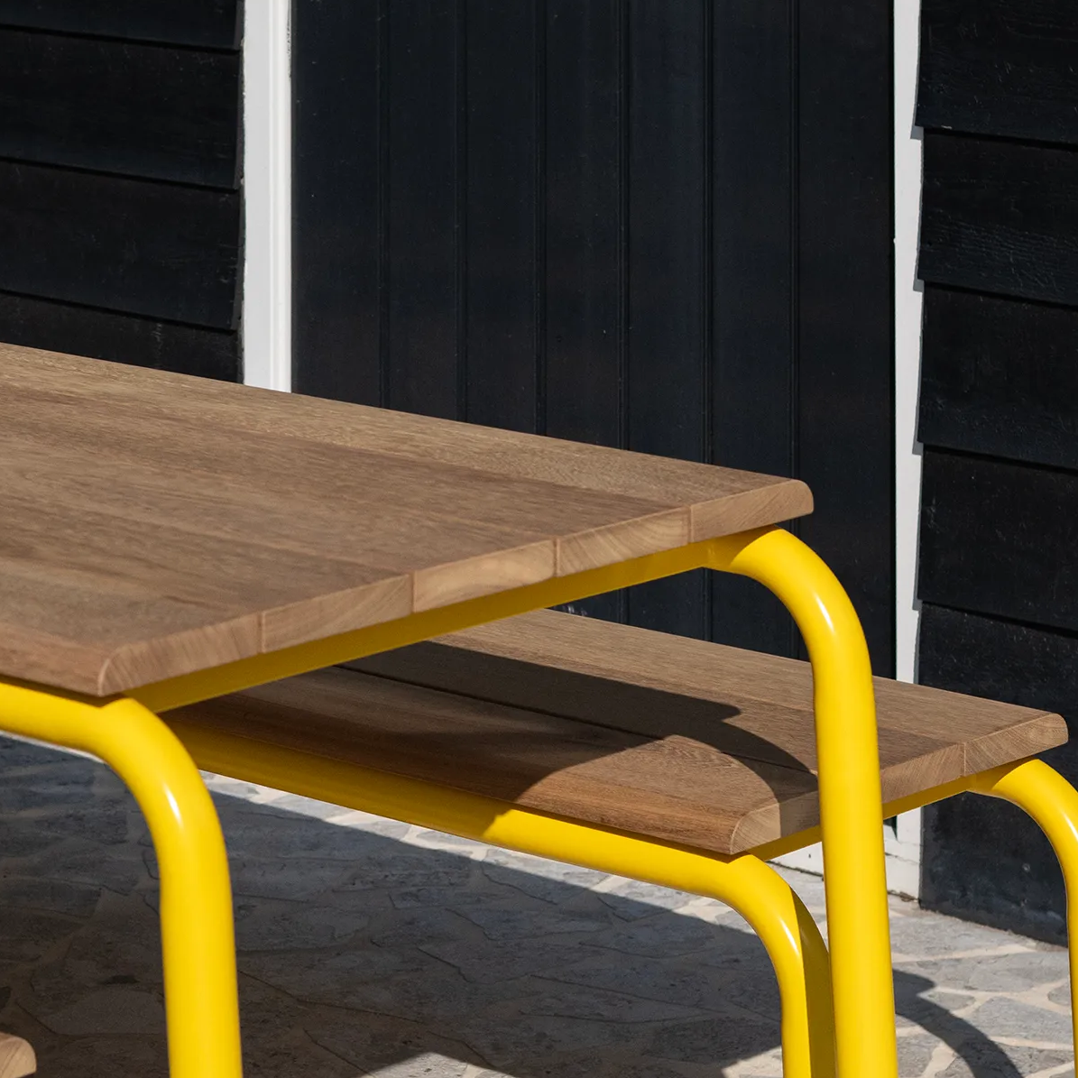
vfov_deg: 13.8
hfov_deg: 13.7
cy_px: 505
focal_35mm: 126
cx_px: 155
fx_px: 4439
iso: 800
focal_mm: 50
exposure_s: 1/12800
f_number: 4.5
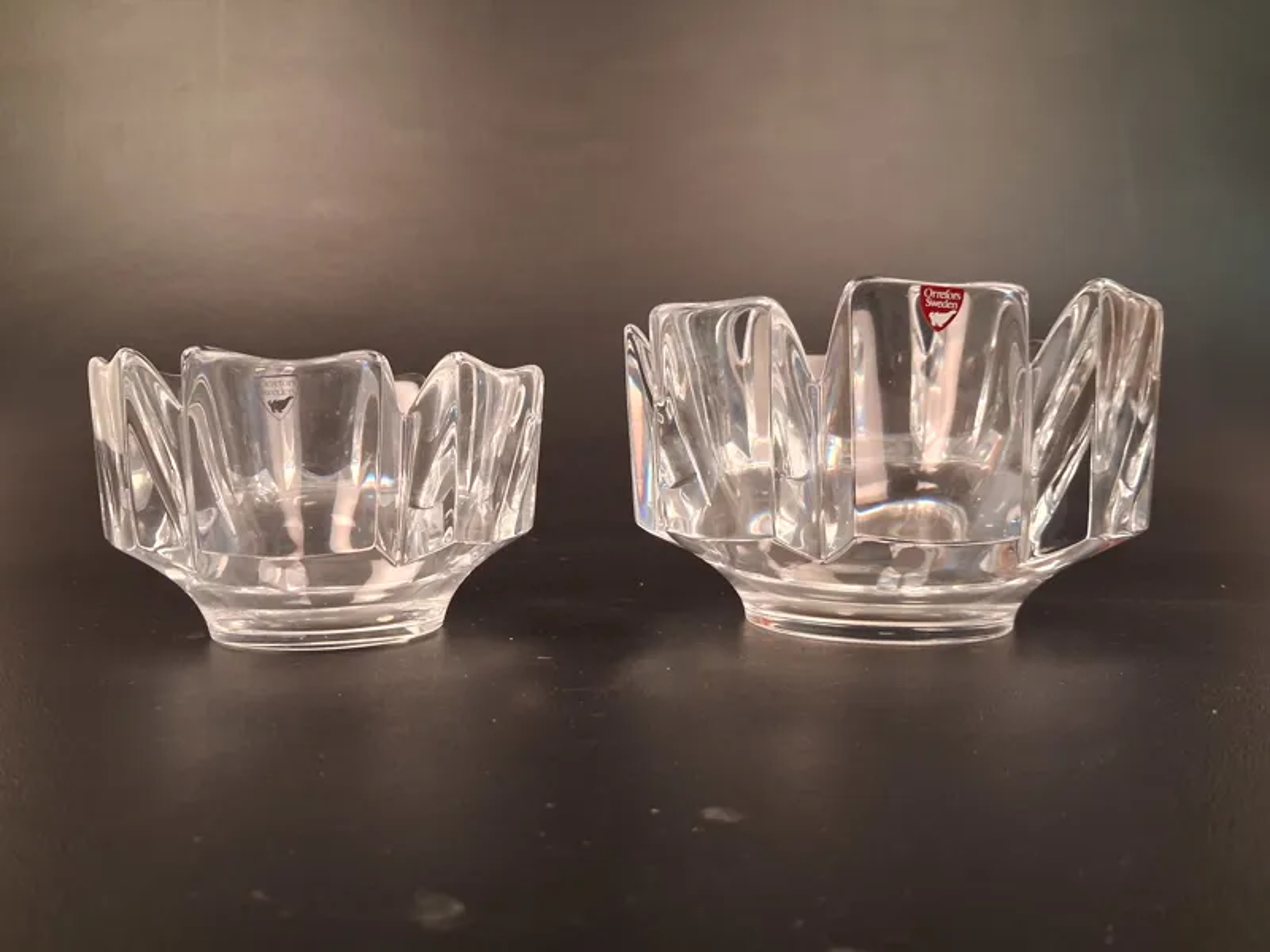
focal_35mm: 27
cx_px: 635
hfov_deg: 65.3
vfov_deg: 51.4
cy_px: 476
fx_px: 991
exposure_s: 1/33
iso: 400
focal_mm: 4
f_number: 1.8
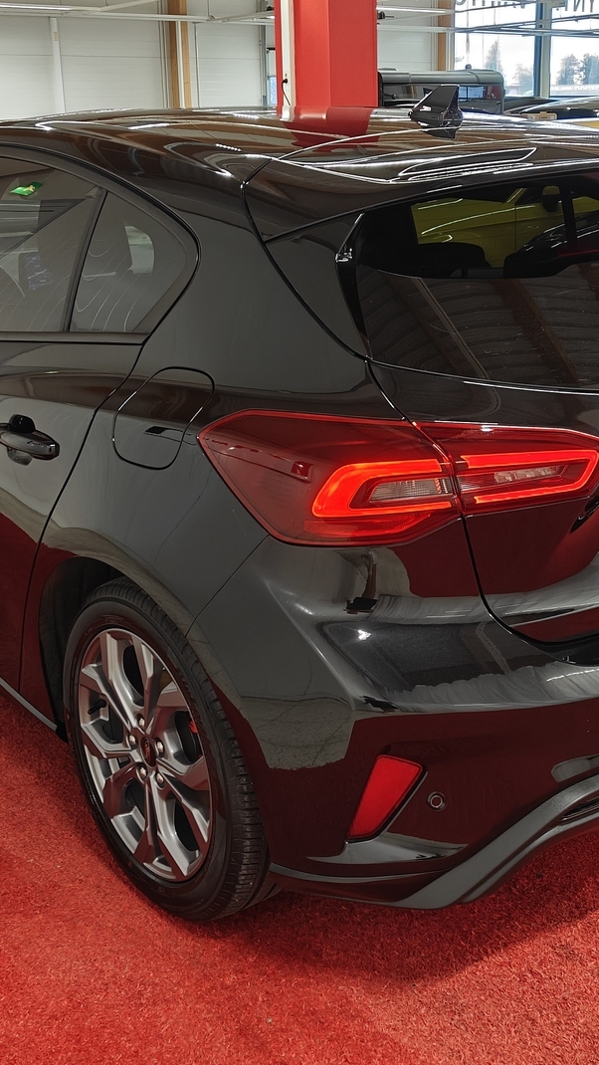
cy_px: 533
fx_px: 1242
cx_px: 321
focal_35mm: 44
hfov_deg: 27.1
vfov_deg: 46.4
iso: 100
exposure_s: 1/50
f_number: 1.8
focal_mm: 5.59
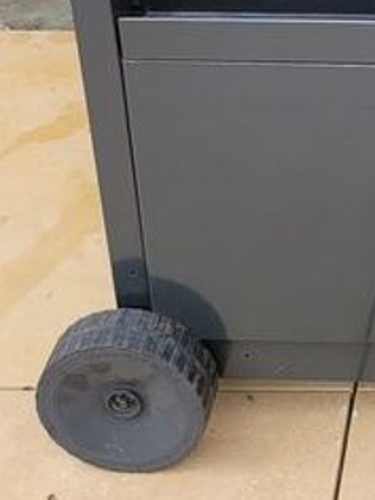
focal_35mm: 110
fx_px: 1590
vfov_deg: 16.4
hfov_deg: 12.9
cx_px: 528
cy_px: -242
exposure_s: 1/701
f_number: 1.8
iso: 40
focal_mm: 5
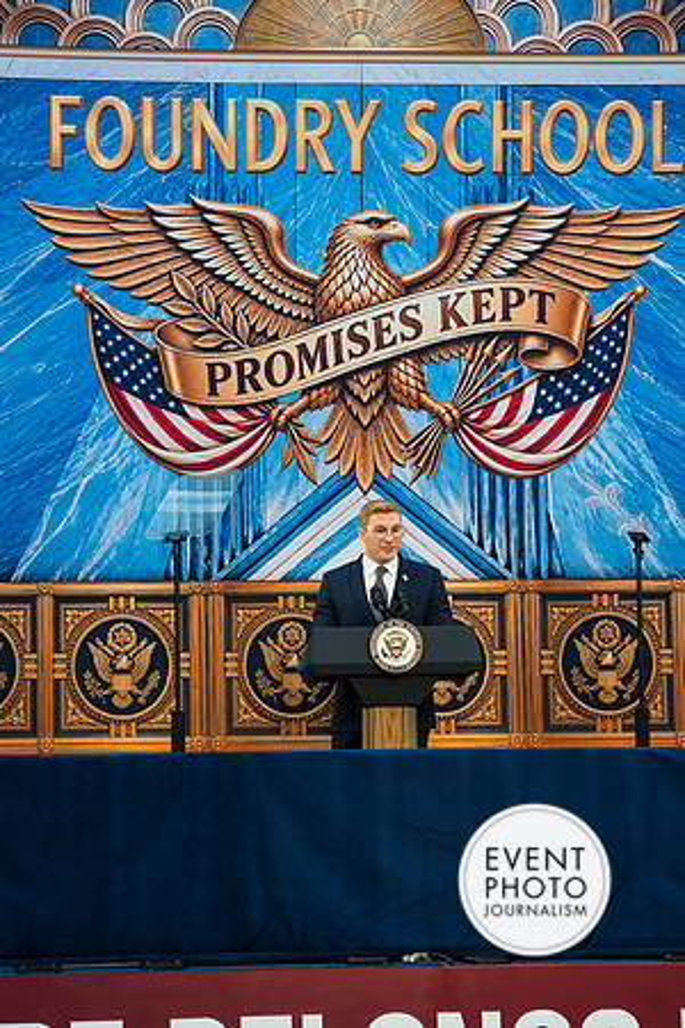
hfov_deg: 14.3
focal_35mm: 96
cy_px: 514
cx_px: 342
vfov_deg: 21.2
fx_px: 2740
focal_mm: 64
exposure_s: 1/200
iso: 220
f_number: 2.8
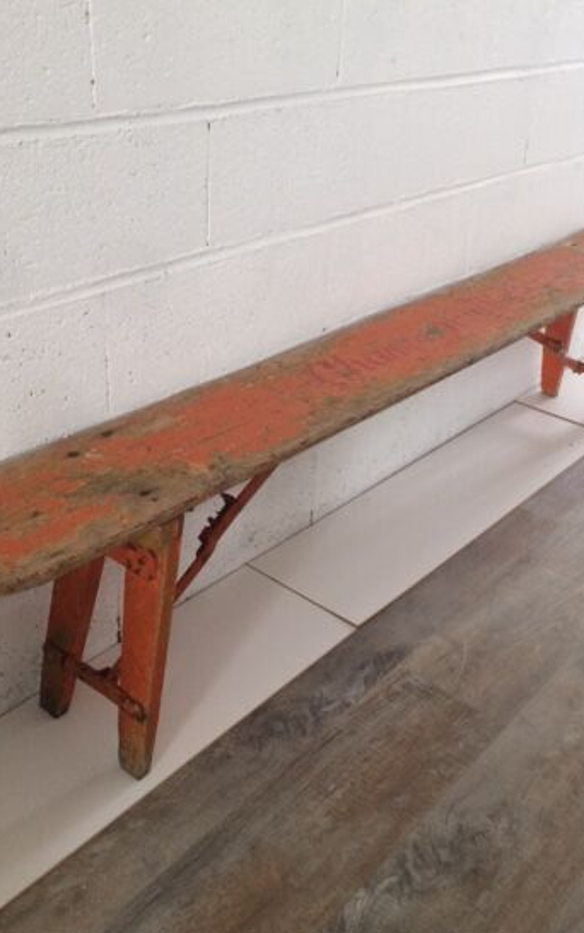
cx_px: 295
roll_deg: -2.1
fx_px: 915
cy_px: 396
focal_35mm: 36
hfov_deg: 35.4
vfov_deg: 53.8
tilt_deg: -26.1
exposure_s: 1/33
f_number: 2.2
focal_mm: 4.15
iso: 125
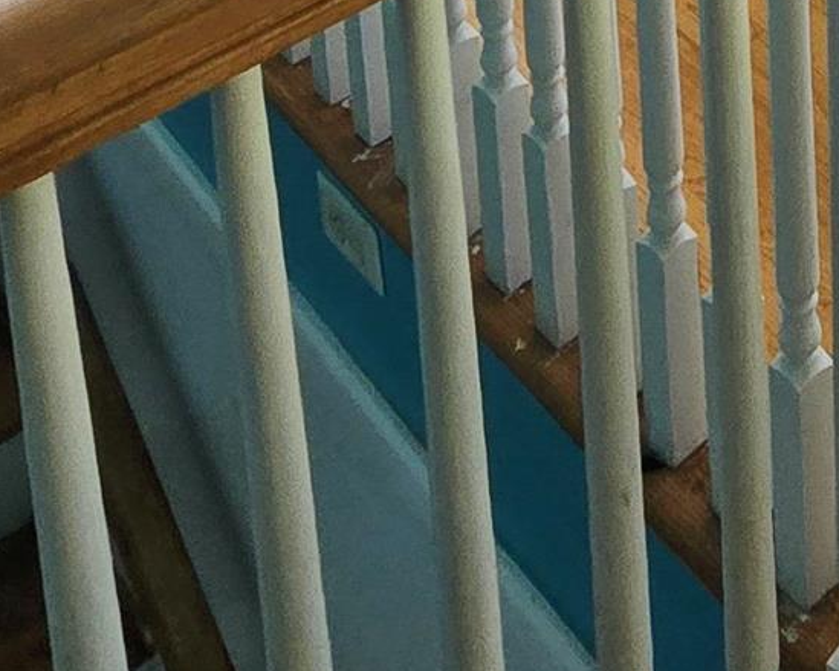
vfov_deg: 14.5
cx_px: 1096
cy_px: -926
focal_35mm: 71
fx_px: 1763
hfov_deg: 23.6
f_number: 2.2
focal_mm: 2.2
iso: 50
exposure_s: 1/139
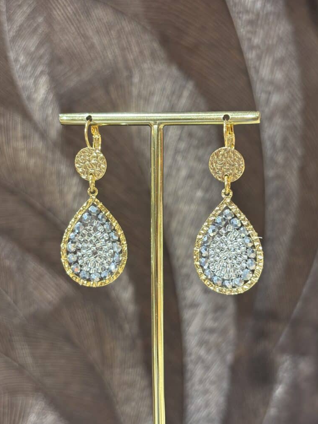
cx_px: 161
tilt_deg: -8.6
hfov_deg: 27.5
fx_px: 649
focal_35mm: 53
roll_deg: +0.5
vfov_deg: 36.2
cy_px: 214
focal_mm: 5.96
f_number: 1.6
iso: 80
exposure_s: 1/50
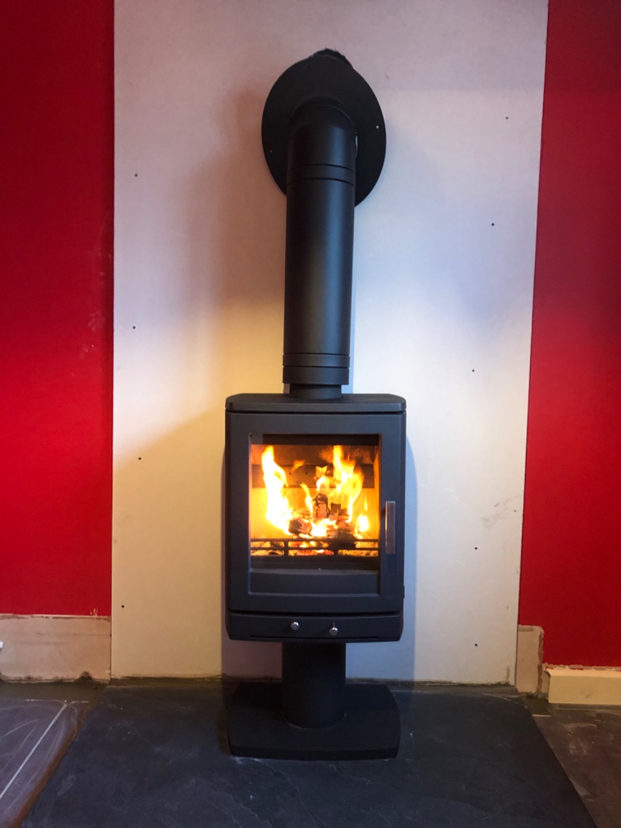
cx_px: 310
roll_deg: +0.5
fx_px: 670
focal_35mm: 28
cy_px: 414
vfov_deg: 63.4
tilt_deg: -4.9
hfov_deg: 49.7
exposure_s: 1/33
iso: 400
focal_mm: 3.99
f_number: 1.8
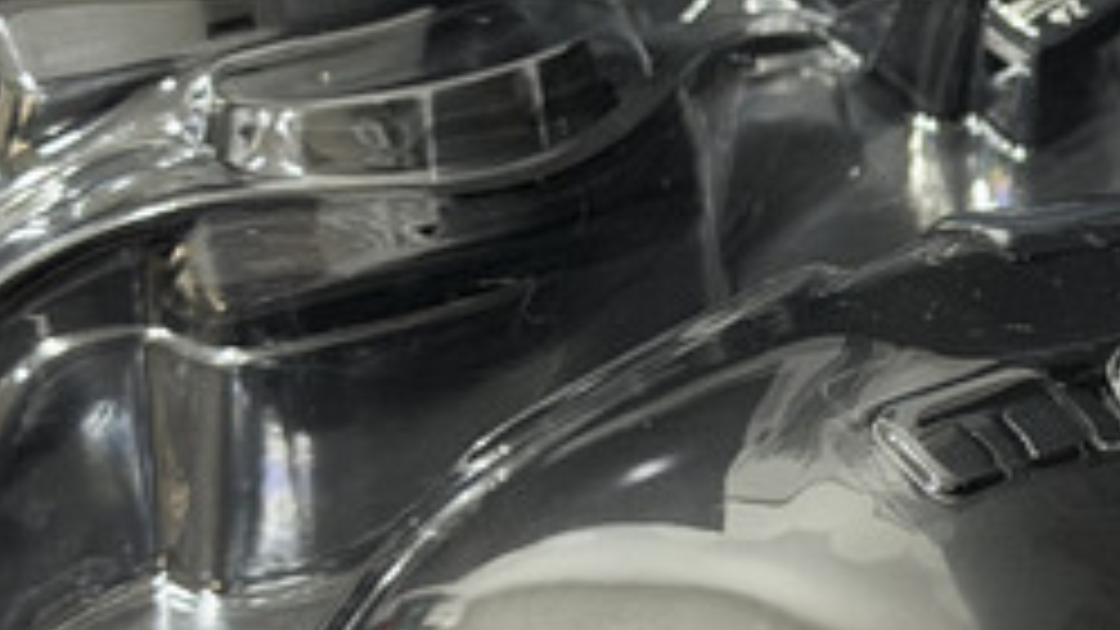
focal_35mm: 164
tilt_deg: -49.9
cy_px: 344
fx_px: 4870
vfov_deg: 7.4
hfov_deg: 13.0
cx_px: 1062
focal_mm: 6.76
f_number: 1.78
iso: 320
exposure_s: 1/40
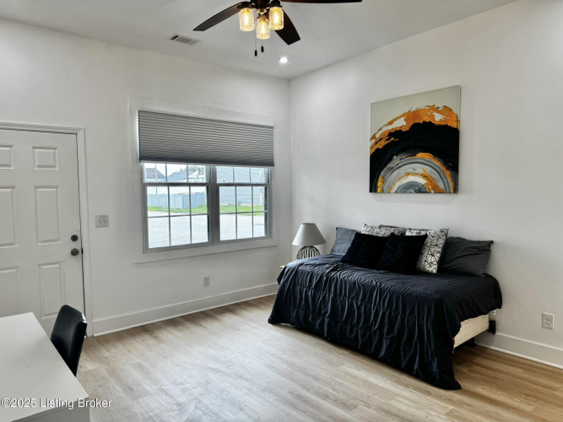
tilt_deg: -3.5
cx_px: 282
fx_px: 390
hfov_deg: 71.6
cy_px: 211
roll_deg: +0.3
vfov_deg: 56.8
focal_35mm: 24
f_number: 1.78
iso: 80
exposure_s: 1/120
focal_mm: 6.76
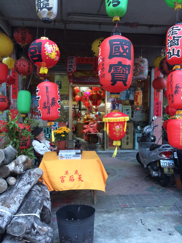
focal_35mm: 29
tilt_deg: -3.6
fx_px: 203
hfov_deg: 48.2
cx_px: 91
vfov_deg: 61.7
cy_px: 122
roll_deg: +0.7
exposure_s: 1/30
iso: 320
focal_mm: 4.15
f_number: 2.2
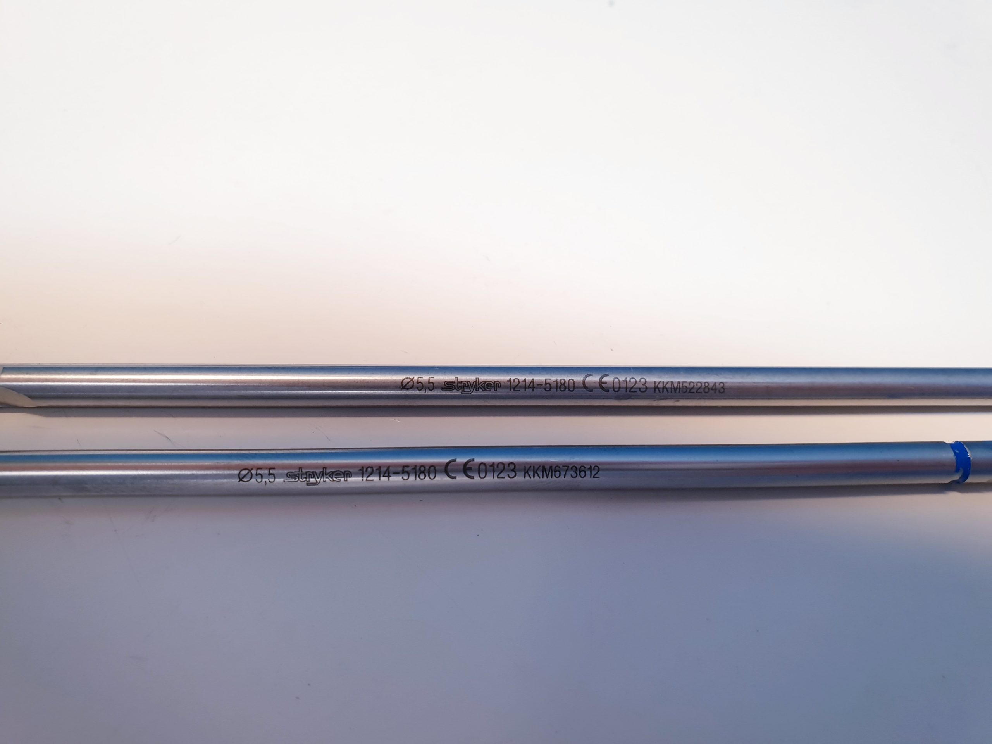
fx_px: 745
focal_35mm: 26
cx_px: 496
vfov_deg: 53.1
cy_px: 372
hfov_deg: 67.3
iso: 100
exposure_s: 1/50
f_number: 2.4
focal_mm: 4.3
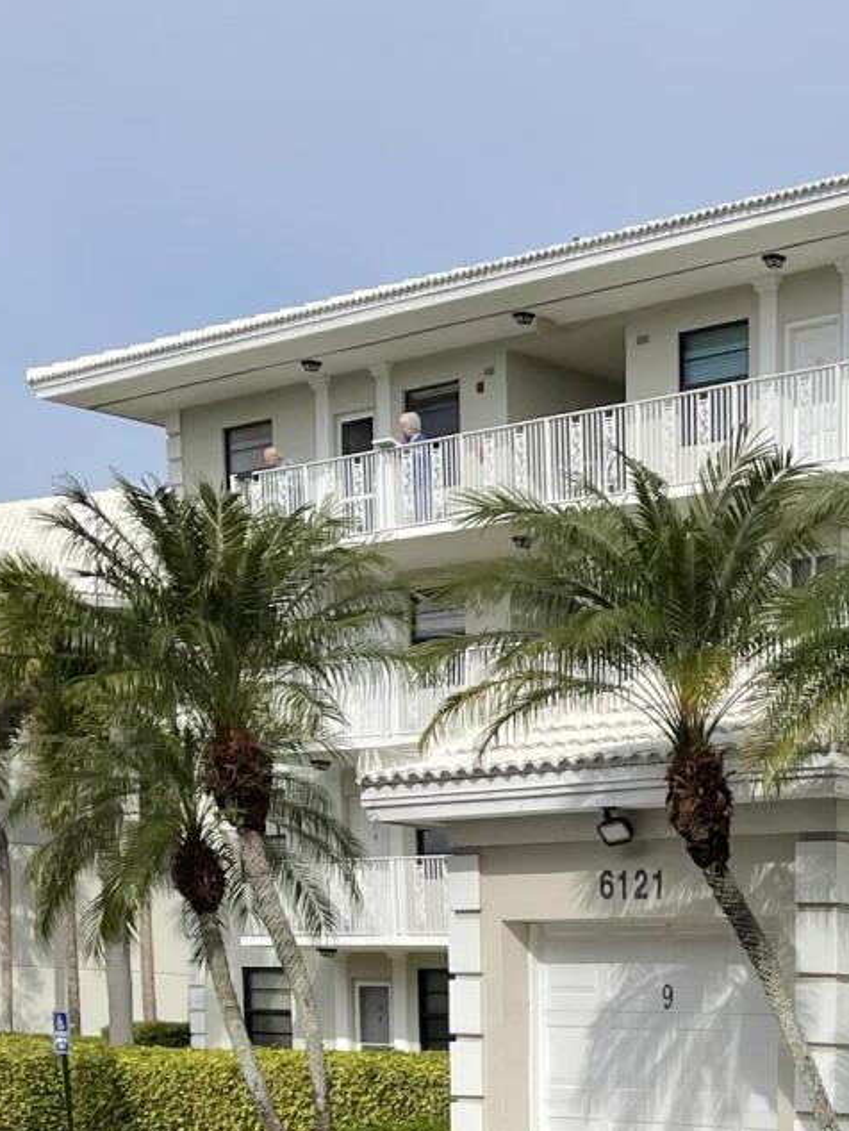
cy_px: 1641
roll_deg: -2.7
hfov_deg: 16.6
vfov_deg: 20.7
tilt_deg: -11.1
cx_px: 1232
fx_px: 2680
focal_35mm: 82
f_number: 1.6
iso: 32
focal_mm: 4.2
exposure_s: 1/4000
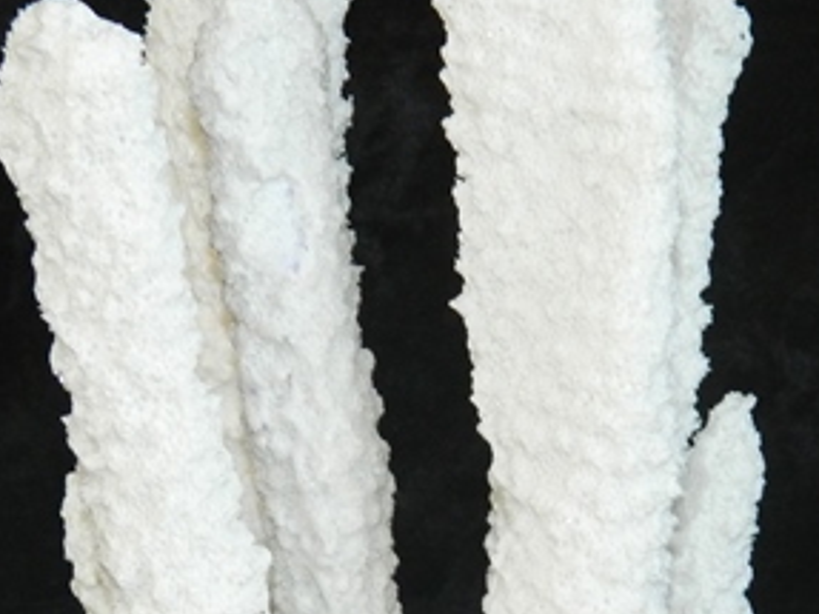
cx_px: 451
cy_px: 557
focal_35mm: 131
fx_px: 3098
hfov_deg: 15.1
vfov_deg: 11.2
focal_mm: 8.4
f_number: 3.6
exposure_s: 1/50
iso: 200
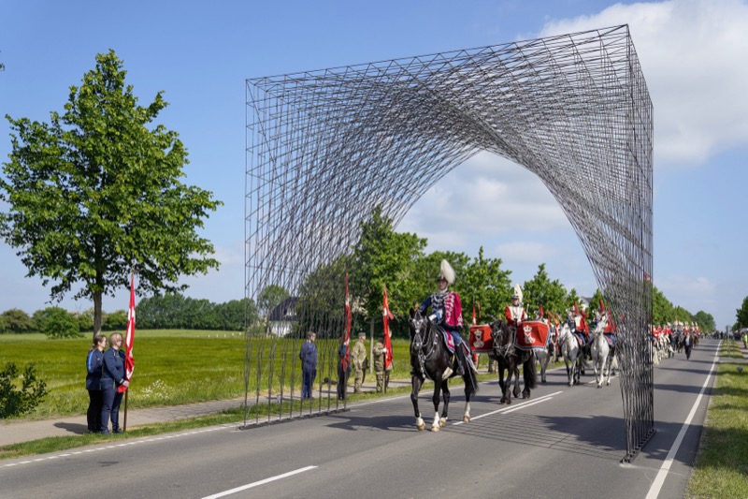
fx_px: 748
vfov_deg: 36.9
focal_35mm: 36
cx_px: 374
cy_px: 250
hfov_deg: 53.1
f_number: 2.8
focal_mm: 36
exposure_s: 1/2500
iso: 100
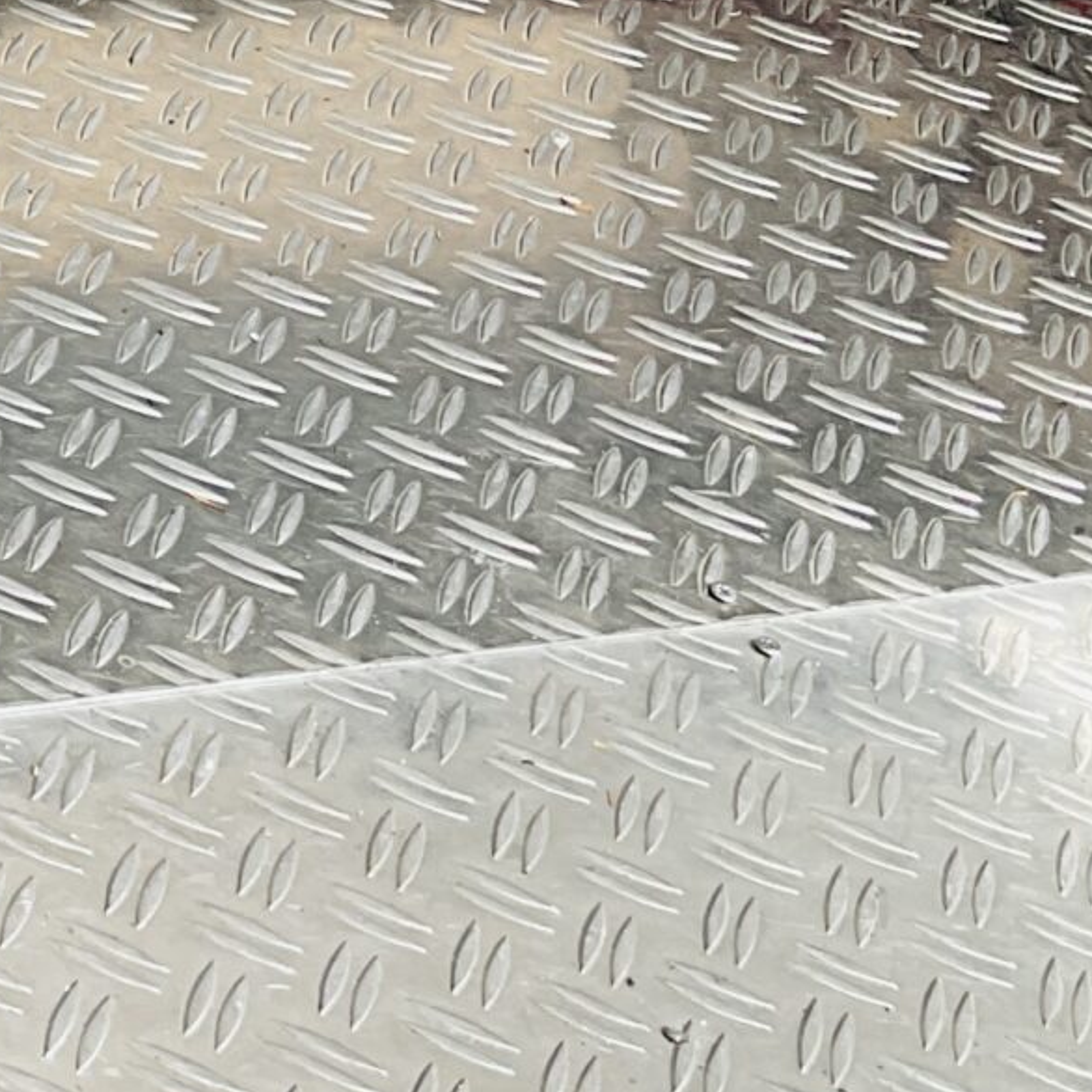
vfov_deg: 15.1
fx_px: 3997
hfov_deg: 14.3
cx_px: -680
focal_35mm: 112
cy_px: -142
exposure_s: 1/182
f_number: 1.8
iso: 16
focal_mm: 3
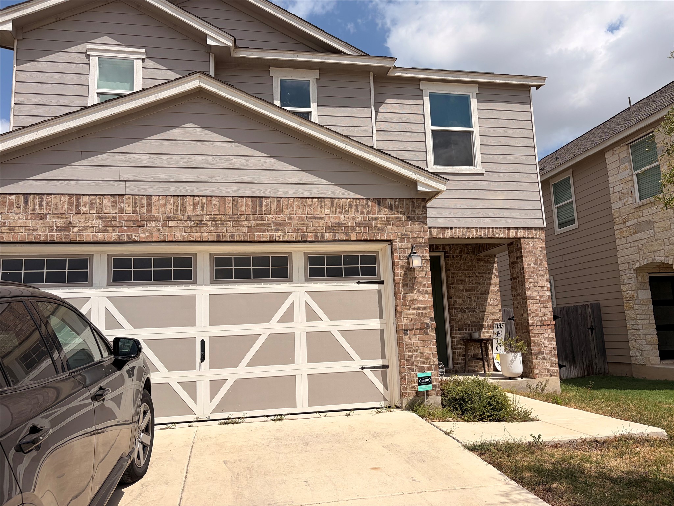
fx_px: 506
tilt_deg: +9.1
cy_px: 253
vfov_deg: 53.1
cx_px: 337
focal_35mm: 26
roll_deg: +1.8
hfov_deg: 67.3
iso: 50
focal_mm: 5.96
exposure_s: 1/7813
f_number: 1.6
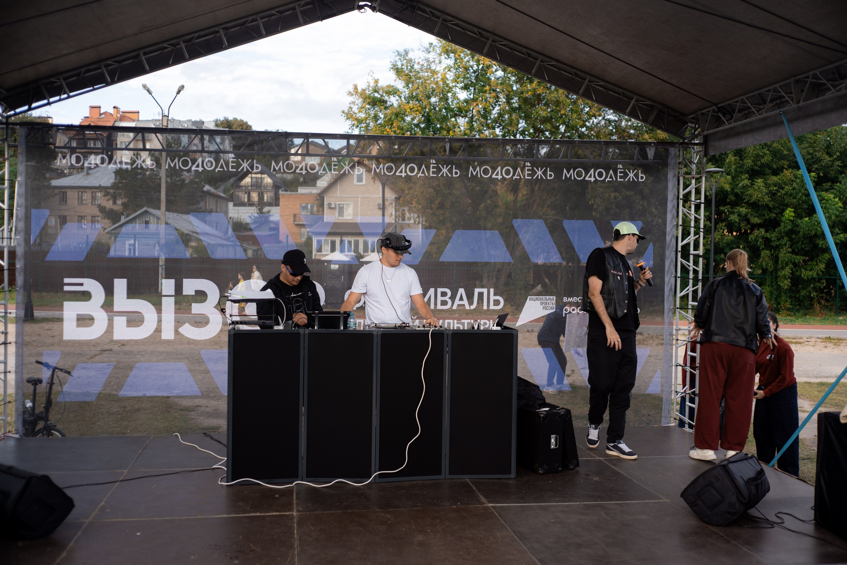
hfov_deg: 54.4
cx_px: 424
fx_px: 823
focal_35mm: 35
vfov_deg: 37.9
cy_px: 282
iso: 100
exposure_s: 1/800
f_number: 2.2
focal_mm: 35
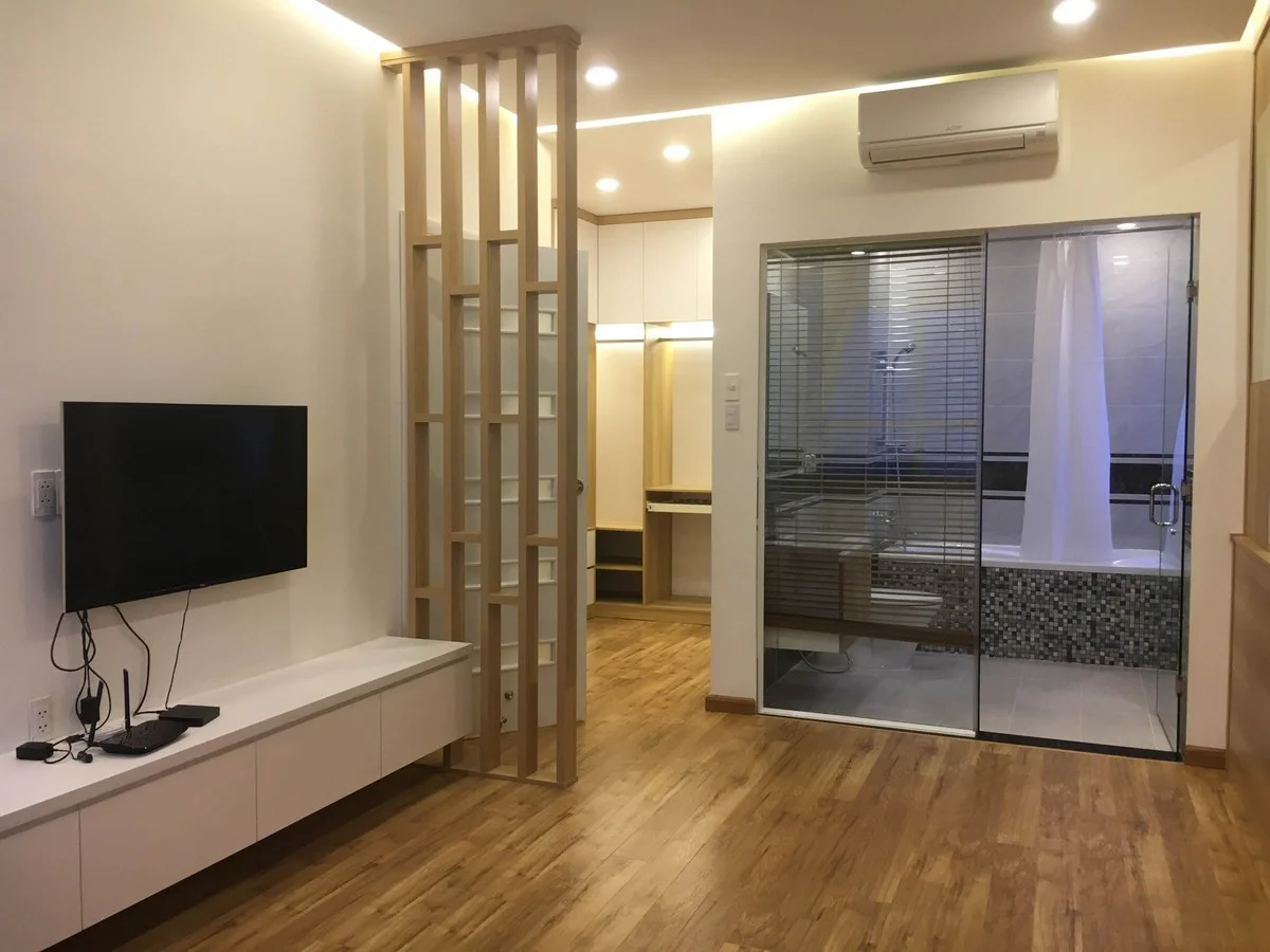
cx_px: 635
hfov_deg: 61.7
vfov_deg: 48.2
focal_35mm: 29
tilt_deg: -2.0
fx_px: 1064
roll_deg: +0.0
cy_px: 476
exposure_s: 1/33
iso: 80
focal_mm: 4.15
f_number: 2.2
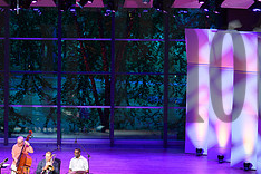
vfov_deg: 11.5
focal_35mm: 119
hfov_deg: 17.1
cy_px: 64
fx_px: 863
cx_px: 67
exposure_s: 1/125
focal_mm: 48
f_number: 4
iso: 1600
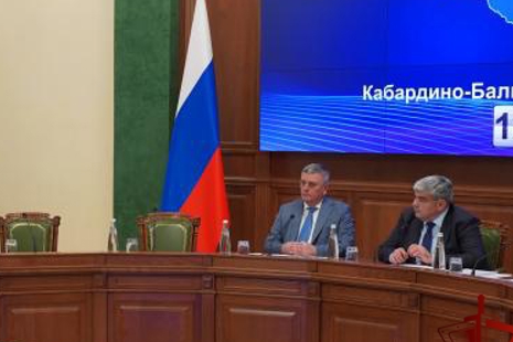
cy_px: 151
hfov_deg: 28.0
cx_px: 119
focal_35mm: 71
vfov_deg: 19.2
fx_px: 1012
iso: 1250
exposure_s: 1/160
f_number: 4
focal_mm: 44
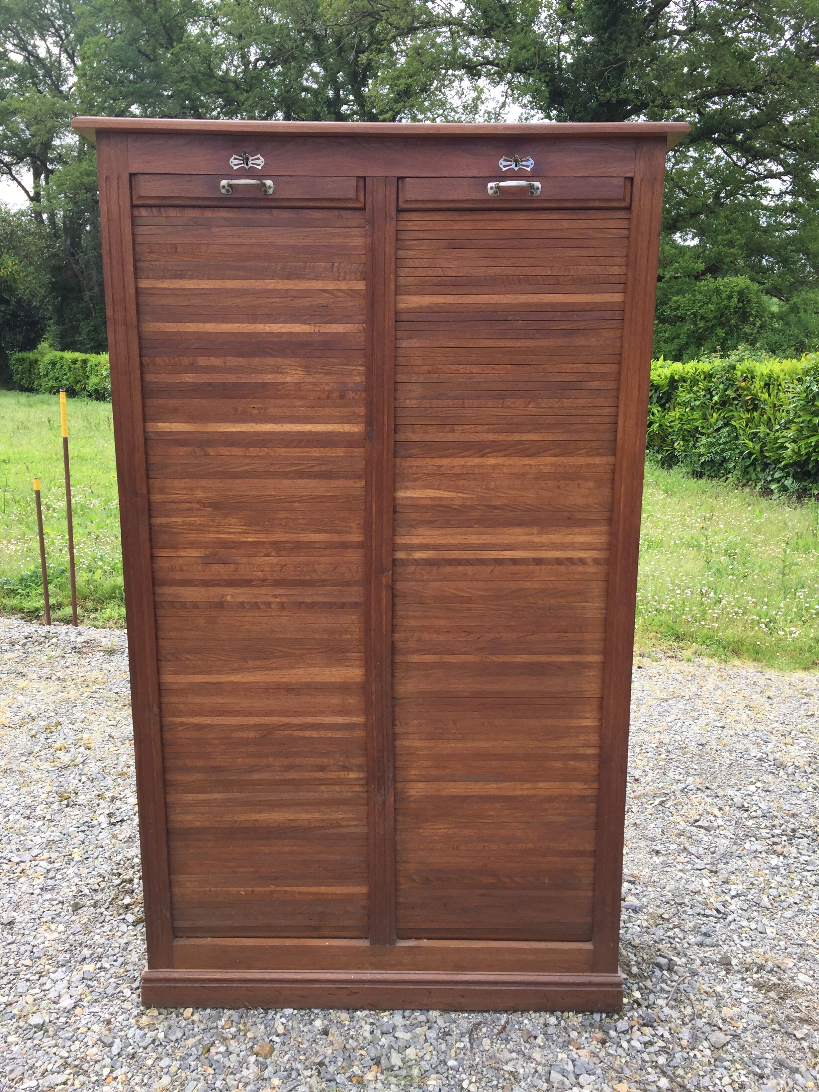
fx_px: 915
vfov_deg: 61.7
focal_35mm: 29
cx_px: 410
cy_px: 546
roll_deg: -1.7
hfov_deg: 48.2
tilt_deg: -16.9
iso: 32
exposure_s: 1/380
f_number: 2.2
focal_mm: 4.15
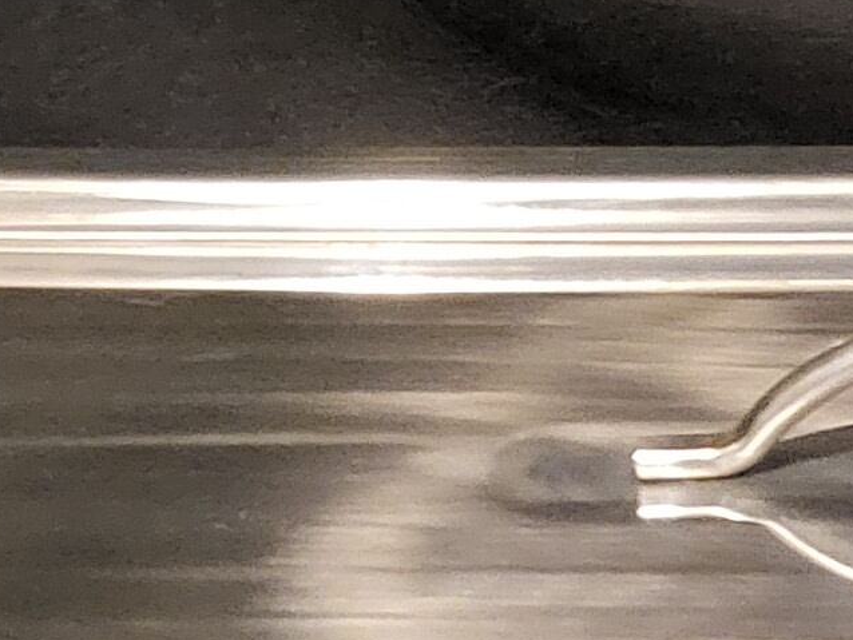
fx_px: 4018
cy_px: 1240
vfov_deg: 8.7
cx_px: 1011
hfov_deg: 11.9
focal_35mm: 163
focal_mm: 5.4
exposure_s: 1/25
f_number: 1.8
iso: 1250
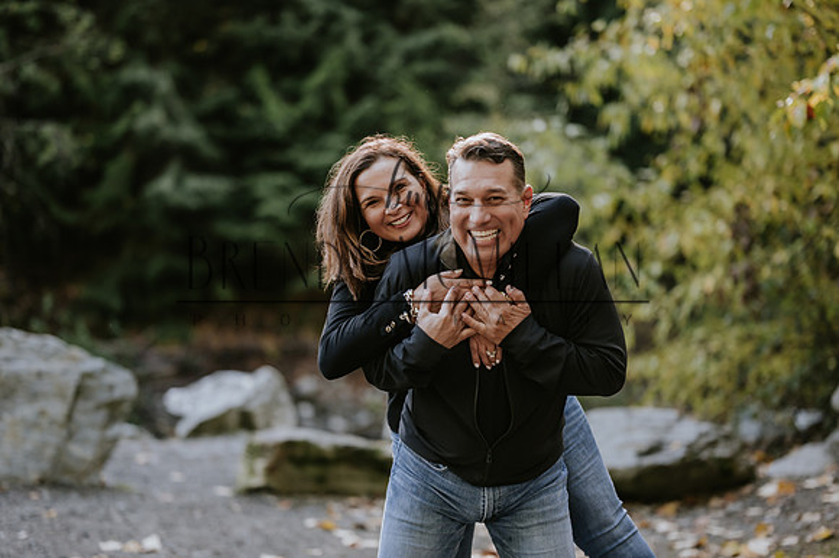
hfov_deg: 23.9
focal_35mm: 85
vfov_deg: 16.1
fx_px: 1980
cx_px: 420
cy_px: 279
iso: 500
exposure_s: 1/1000
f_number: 1.8
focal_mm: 85
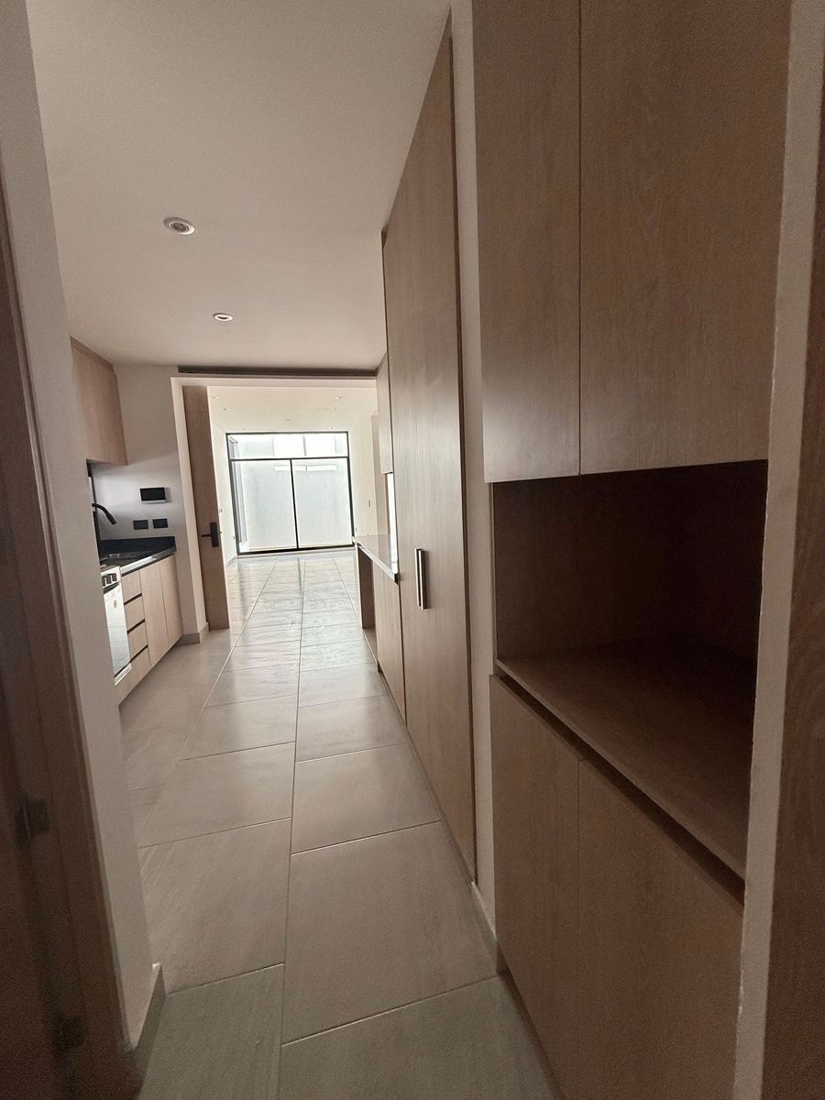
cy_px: 550
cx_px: 412
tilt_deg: -6.3
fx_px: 445
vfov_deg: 102.1
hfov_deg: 85.7
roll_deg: +2.7
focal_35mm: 14
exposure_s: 1/99
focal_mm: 2.22
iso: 100
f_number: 2.2
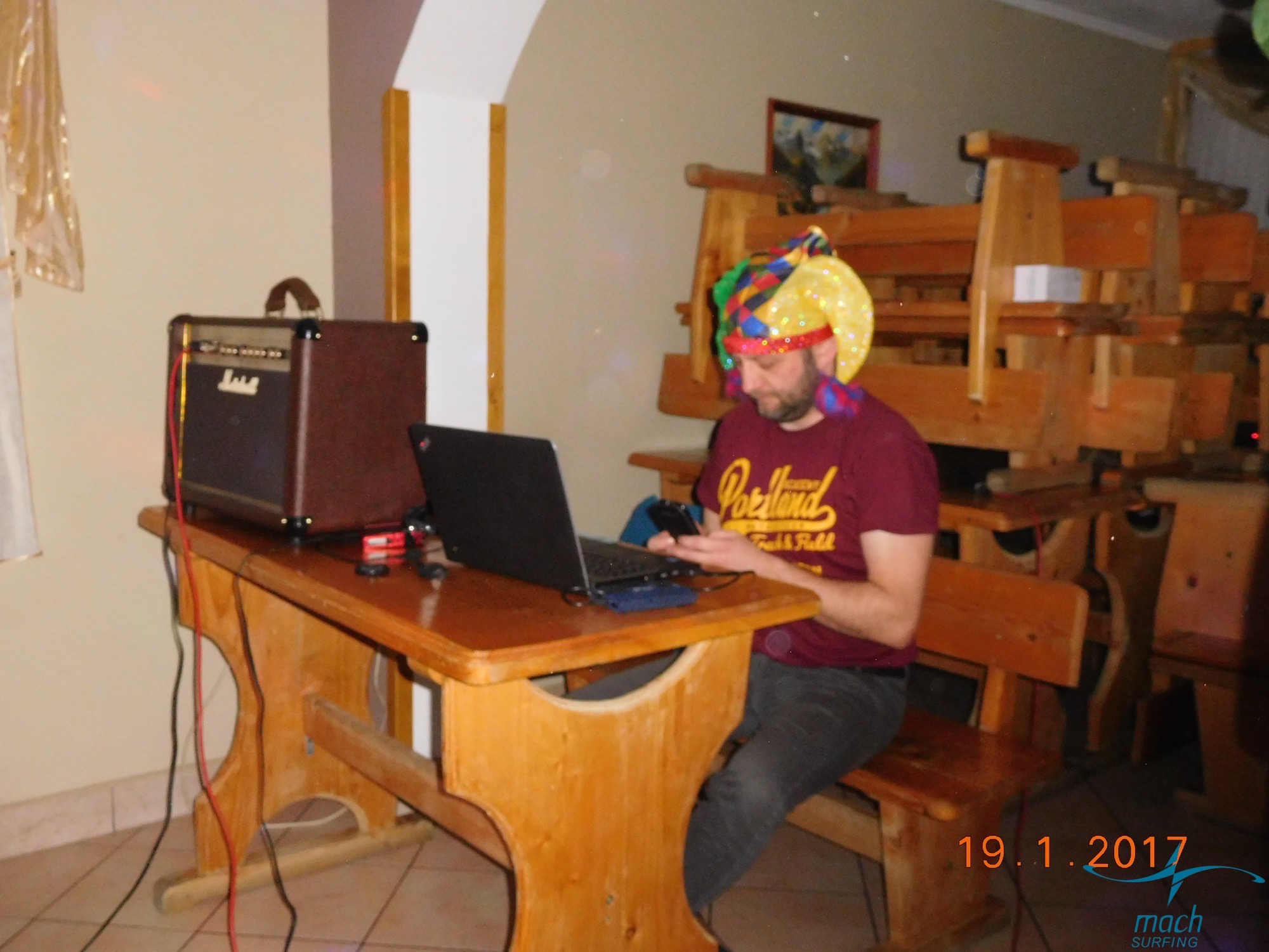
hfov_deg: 56.8
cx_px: 634
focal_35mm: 32
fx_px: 1173
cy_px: 476
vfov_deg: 44.2
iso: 800
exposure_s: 1/30
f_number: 3.6
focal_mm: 5.7
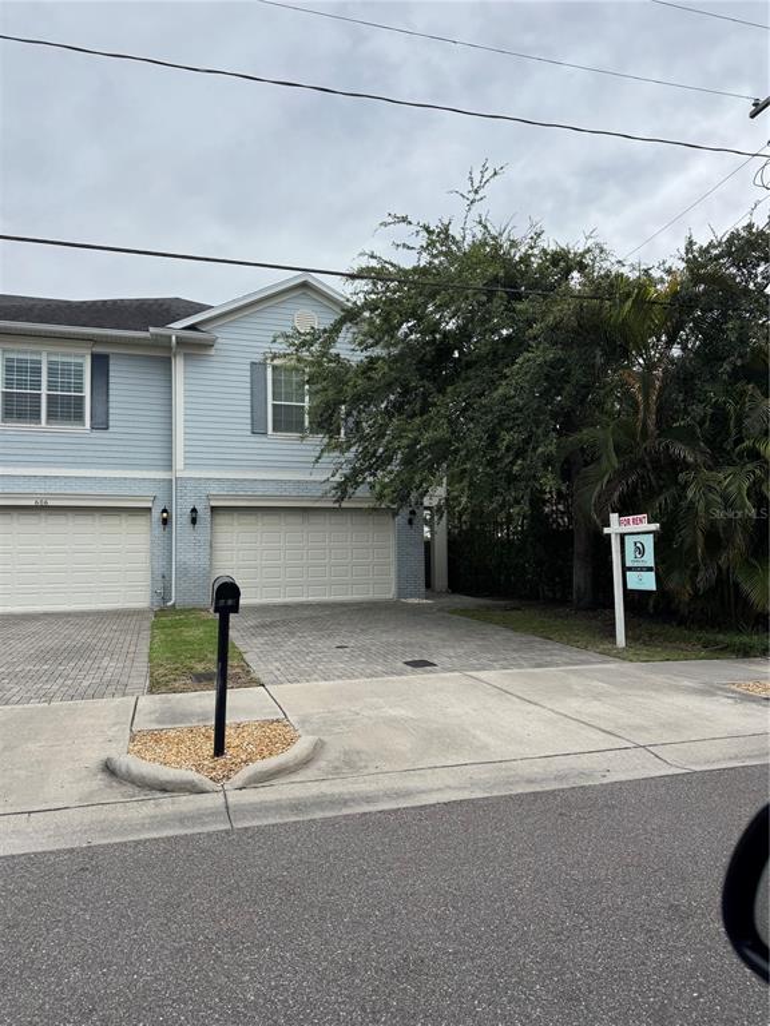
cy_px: 513
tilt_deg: +2.7
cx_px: 385
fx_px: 712
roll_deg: +0.4
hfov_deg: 56.8
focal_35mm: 24
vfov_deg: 71.6
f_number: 1.78
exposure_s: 1/2710
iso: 80
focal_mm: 6.76
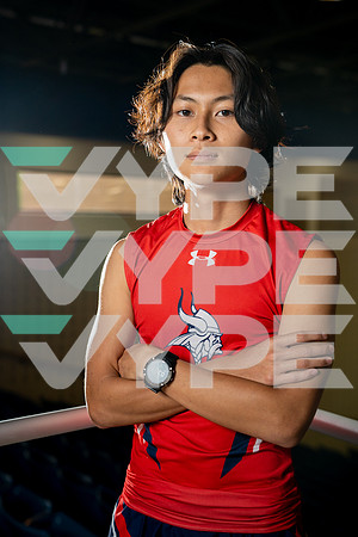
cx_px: 179
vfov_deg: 39.6
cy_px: 268
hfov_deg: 27.0
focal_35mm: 50
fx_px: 746
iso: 320
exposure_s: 1/250
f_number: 3.5
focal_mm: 50
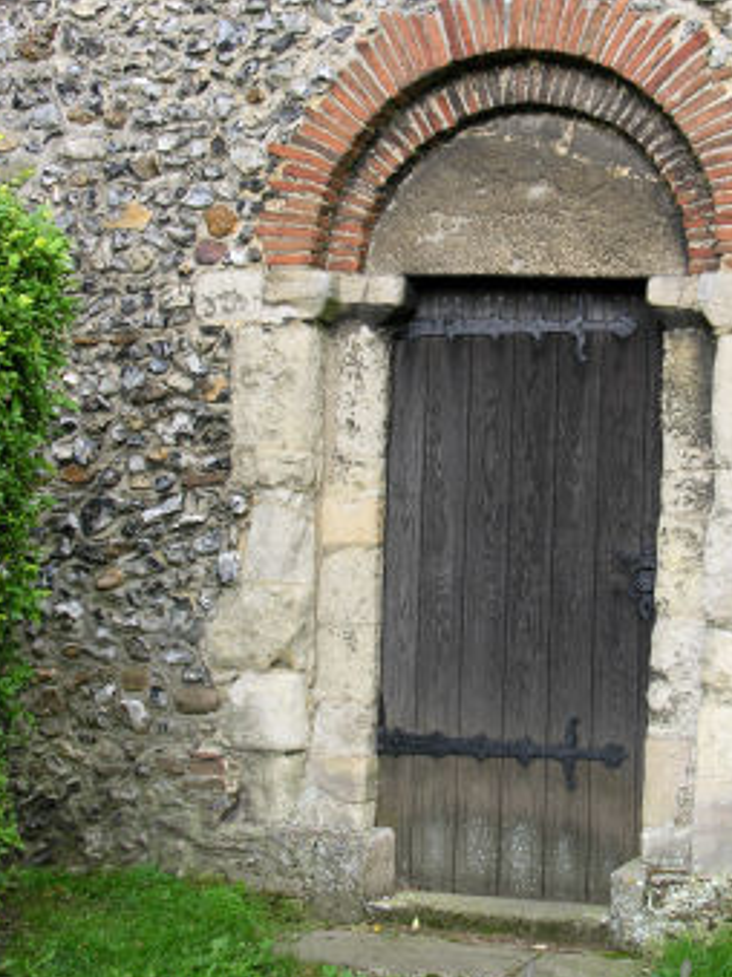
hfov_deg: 18.4
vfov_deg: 24.4
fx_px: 2257
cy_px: 406
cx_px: 480
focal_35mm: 80
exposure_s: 1/55.6
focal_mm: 15
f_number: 3.6
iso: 50
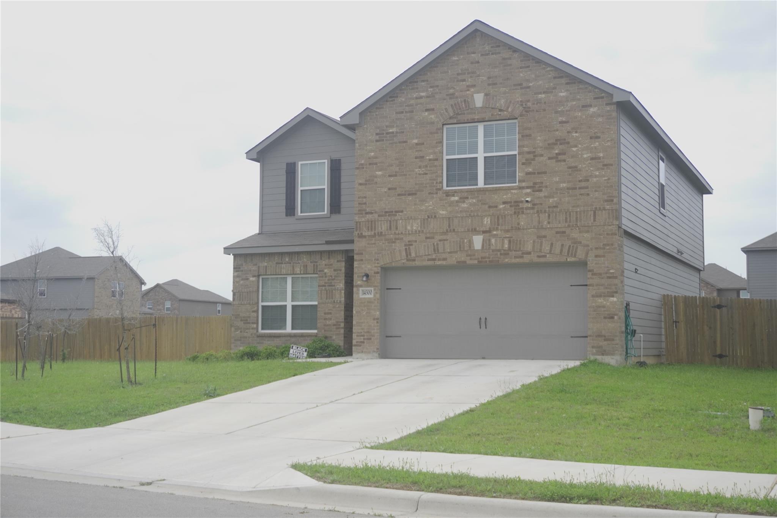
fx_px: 1036
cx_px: 388
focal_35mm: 48
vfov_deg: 28.1
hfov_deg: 41.1
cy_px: 259
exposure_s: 1/3200
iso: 800
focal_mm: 32
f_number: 5
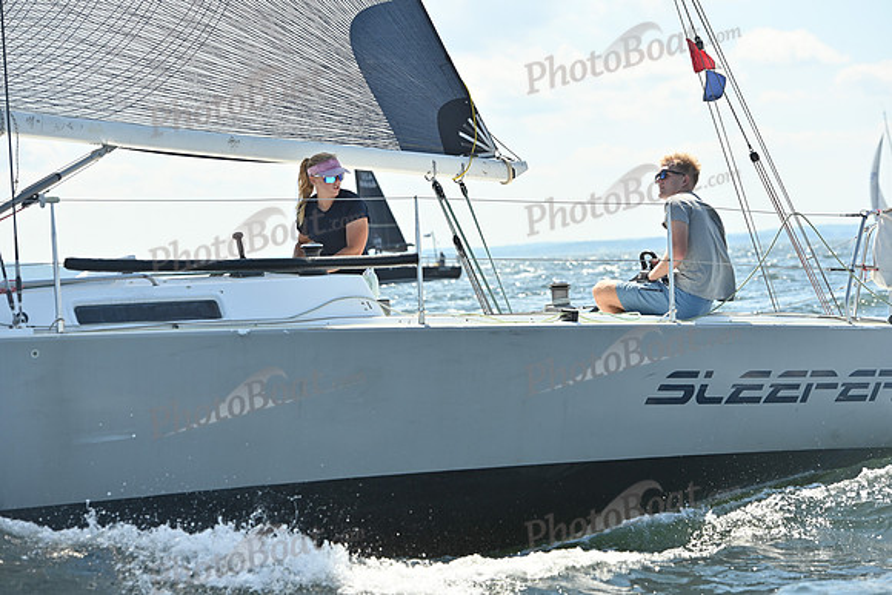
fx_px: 3023
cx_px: 446
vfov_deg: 11.2
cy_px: 298
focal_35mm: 122
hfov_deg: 16.8
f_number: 6.3
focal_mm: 122
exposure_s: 1/1250
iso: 250
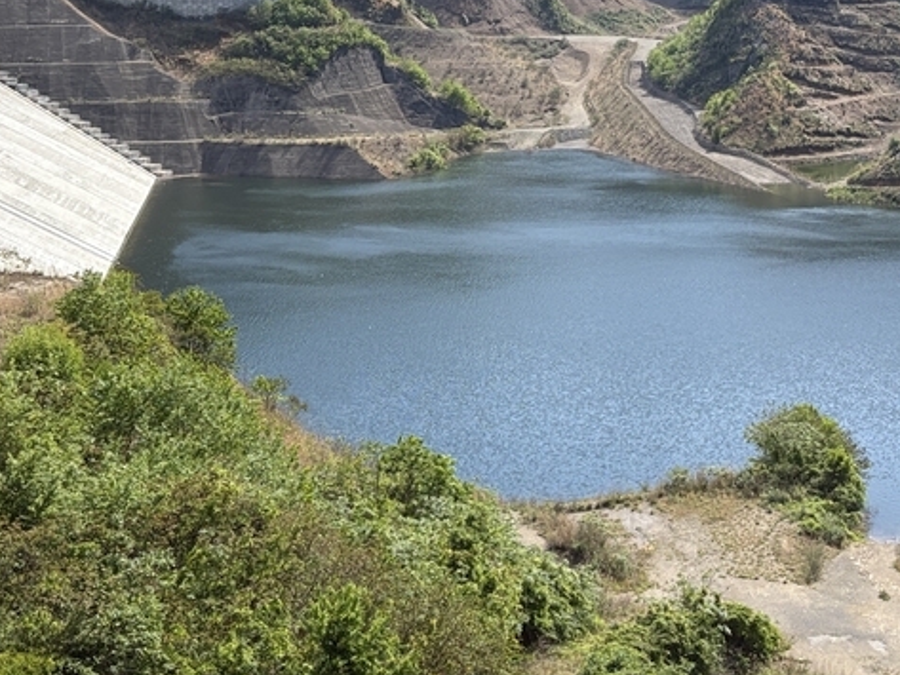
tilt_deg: -3.5
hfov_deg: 29.3
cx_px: 546
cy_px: 68
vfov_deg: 21.8
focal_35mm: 66
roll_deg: +0.5
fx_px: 1716
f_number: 1.6
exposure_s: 1/4950
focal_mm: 5.96
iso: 50
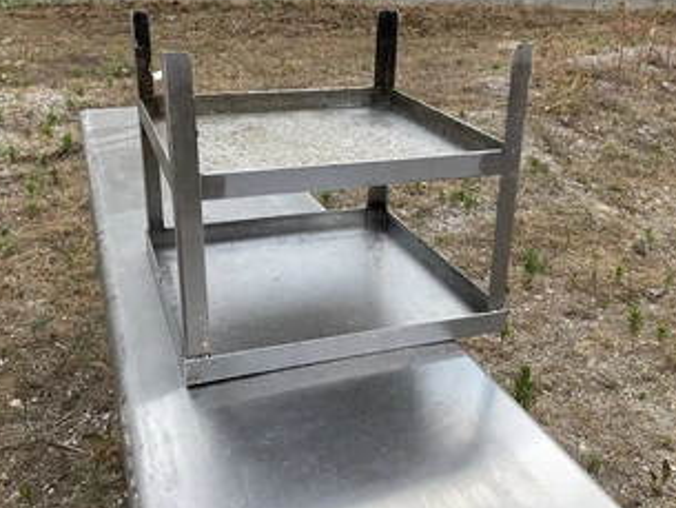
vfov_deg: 37.6
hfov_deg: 49.0
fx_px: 742
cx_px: 337
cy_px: 209
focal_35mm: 38
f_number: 1.8
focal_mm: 3
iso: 25
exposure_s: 1/962
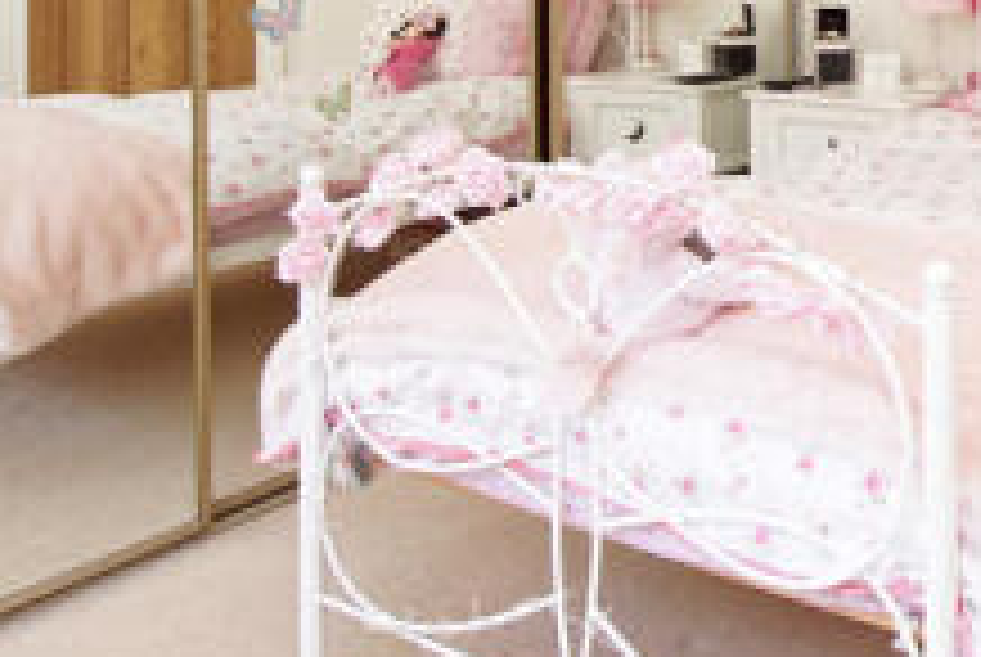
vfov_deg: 27.0
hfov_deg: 40.1
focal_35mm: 45
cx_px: 898
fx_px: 1228
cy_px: -97
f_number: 3.5
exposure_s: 1/60
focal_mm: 10
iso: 200
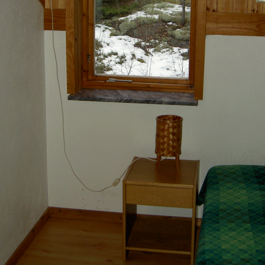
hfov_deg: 28.6
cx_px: 154
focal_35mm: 60
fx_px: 520
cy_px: 84
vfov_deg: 28.4
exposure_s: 1/125
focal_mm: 8
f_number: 2.8
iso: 100
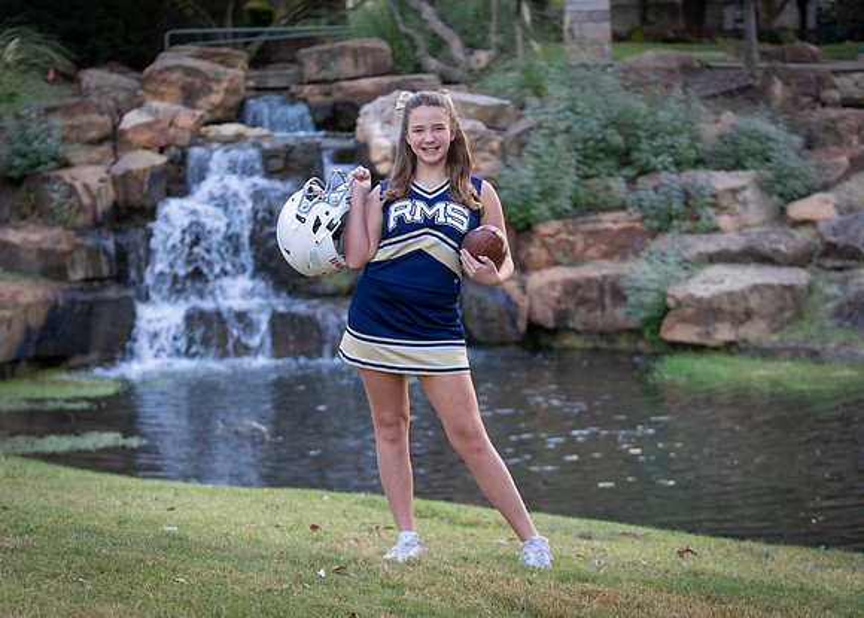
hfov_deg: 23.8
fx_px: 2048
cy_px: 341
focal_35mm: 83
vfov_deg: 17.2
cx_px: 416
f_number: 2.8
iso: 800
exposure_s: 1/320
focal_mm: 72
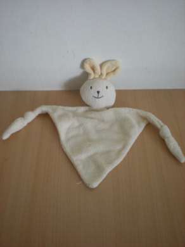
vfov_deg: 49.0
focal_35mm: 38
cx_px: 92
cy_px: 124
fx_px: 271
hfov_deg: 37.7
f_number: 3.1
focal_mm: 6.3
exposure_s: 1/27.1
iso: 200
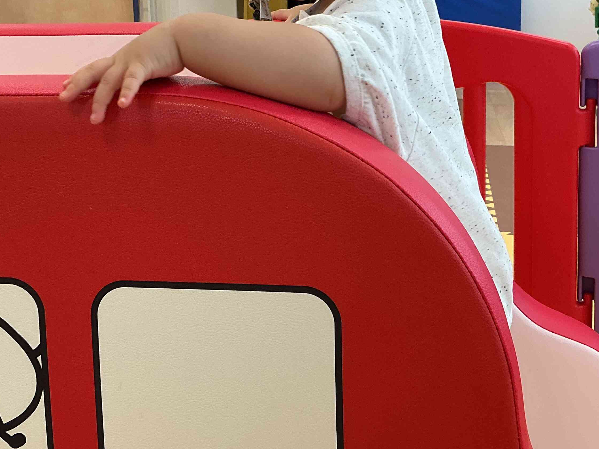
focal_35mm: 52
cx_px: 316
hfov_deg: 36.8
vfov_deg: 27.4
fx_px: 900
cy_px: 82
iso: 50
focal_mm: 3
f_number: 1.8
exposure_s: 1/120
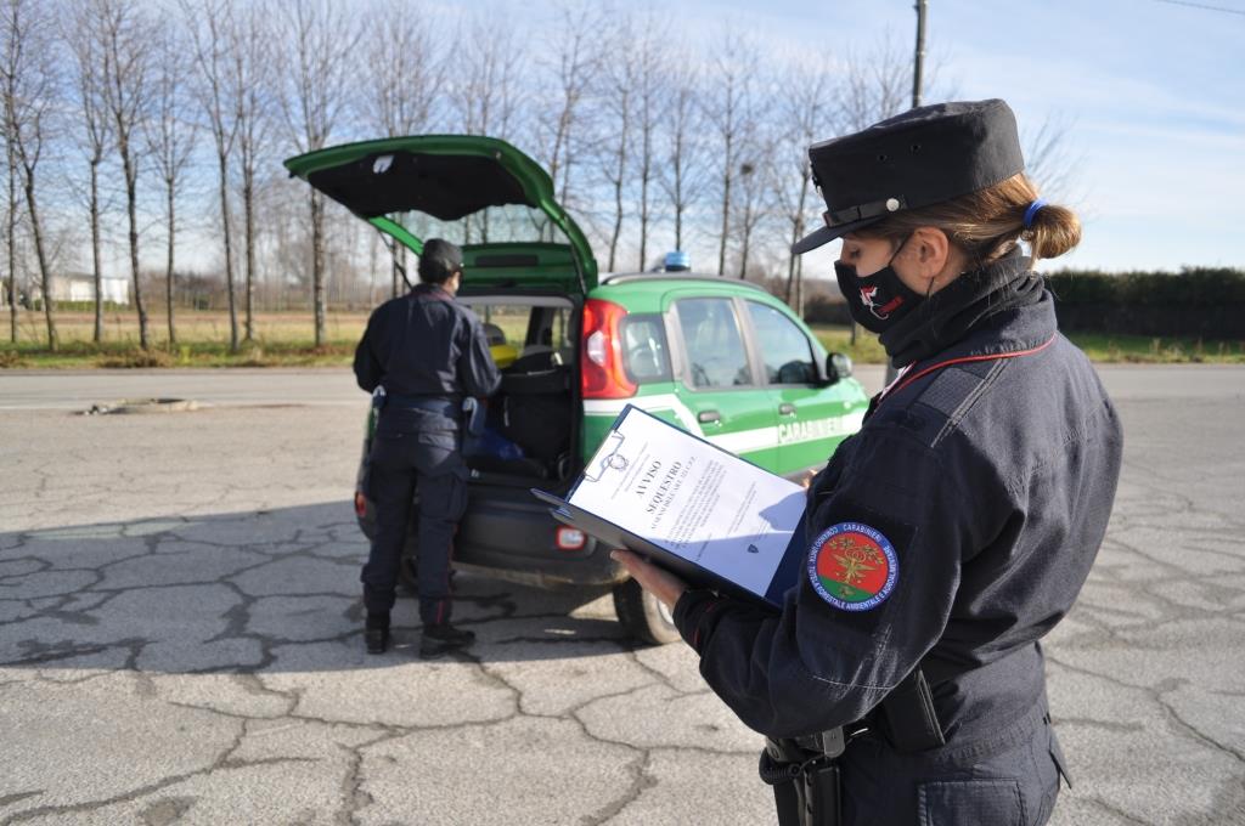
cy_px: 413
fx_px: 933
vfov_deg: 47.8
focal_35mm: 27
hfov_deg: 67.4
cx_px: 622
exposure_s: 1/1000
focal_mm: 18
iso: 200
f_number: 4
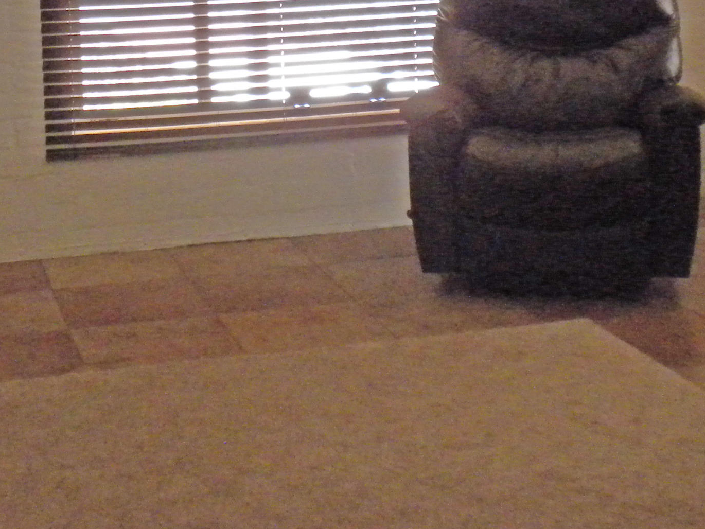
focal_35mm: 81
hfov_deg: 24.0
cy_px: -43
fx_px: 1650
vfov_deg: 17.6
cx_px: 240
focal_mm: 6.6
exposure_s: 1/59.3
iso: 400
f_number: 3.5
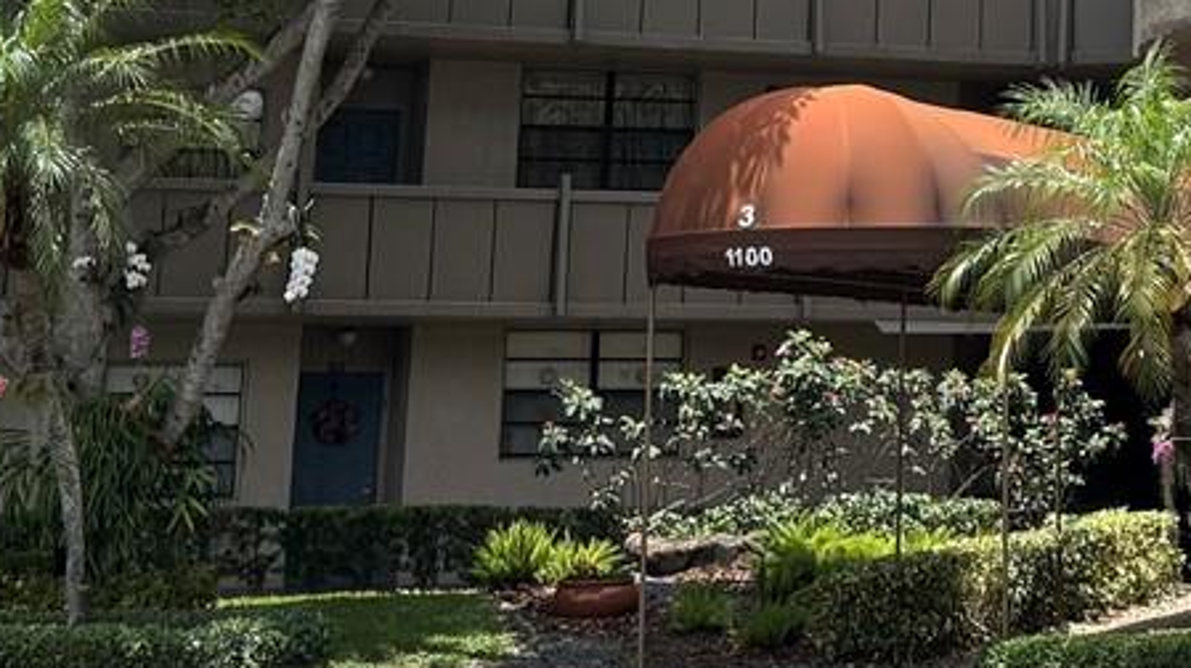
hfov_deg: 20.3
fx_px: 3188
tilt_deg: +15.4
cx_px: 1279
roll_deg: +0.5
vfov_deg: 11.3
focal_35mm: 101
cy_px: -427
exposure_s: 1/3937
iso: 50
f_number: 1.6
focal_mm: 5.96
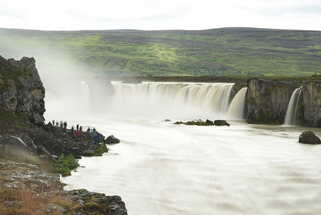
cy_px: 108
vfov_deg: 18.9
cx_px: 160
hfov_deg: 28.1
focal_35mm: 72
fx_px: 642
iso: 100
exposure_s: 5
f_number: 19
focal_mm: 72
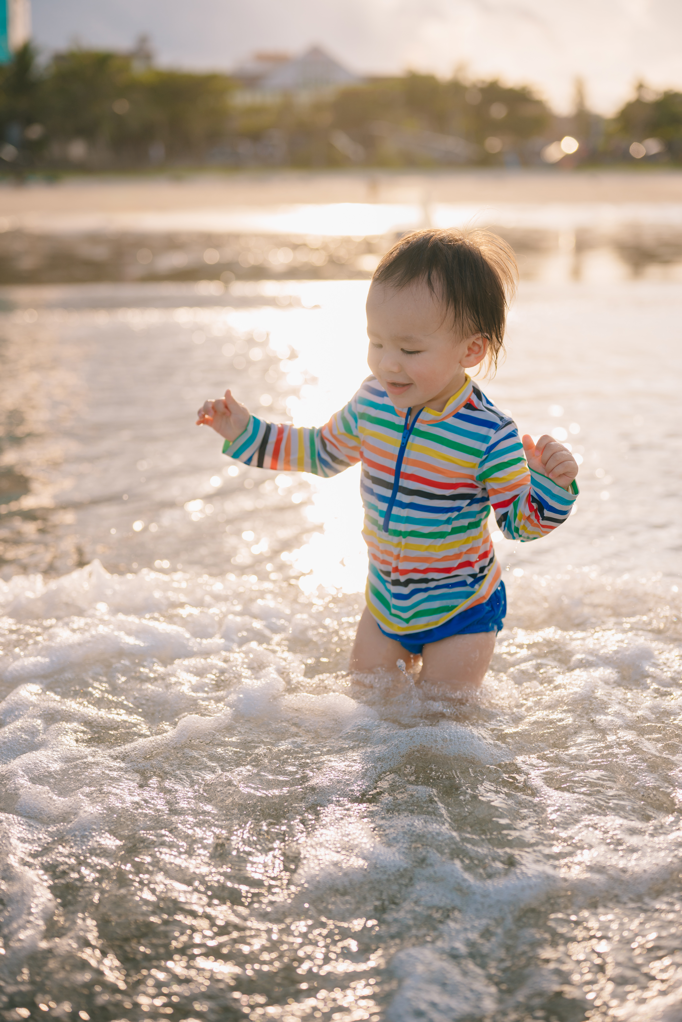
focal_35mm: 50
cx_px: 341
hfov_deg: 27.0
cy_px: 511
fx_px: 1421
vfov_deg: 39.6
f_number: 2.5
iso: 100
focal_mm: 50
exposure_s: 1/1600
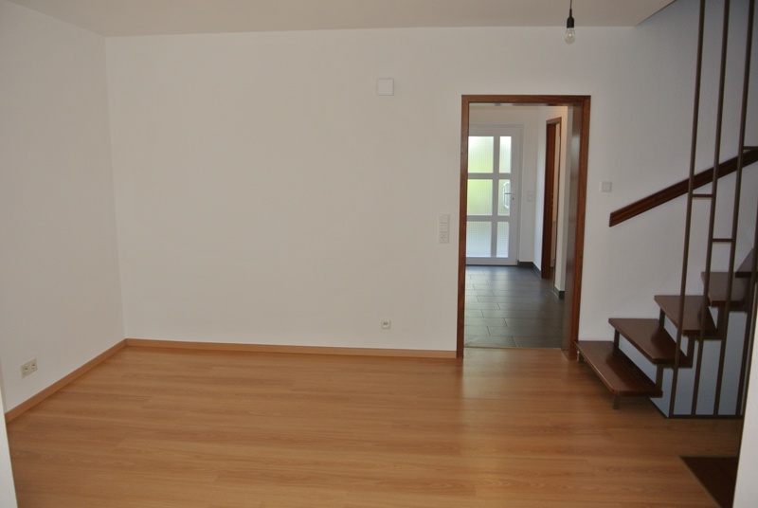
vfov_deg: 48.1
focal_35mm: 27
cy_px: 254
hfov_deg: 67.3
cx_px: 379
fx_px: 569
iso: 250
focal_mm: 10
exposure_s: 1/60
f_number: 3.5
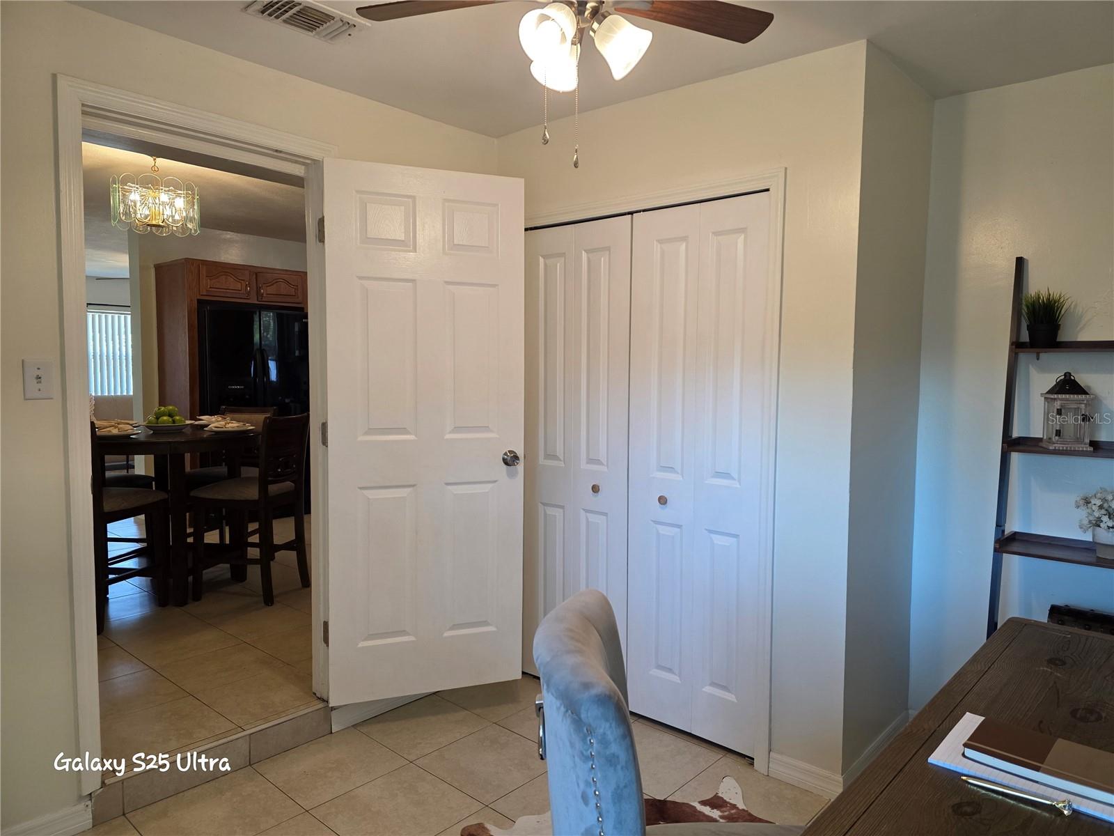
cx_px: 557
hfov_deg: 73.9
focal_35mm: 23
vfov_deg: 58.9
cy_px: 418
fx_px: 740
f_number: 1.7
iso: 160
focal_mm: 6.3
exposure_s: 1/120
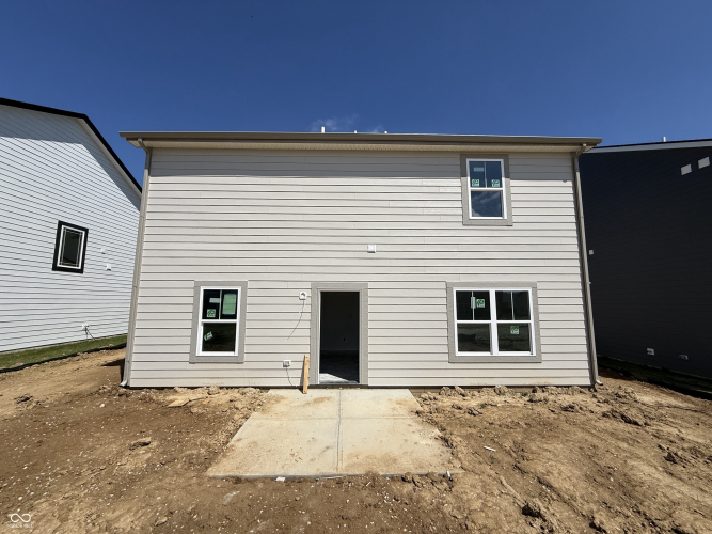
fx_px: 288
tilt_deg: +8.5
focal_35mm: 14
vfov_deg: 85.7
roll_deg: -0.2
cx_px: 356
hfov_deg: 102.1
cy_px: 267
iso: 50
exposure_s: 1/6173
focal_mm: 2.22
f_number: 2.2
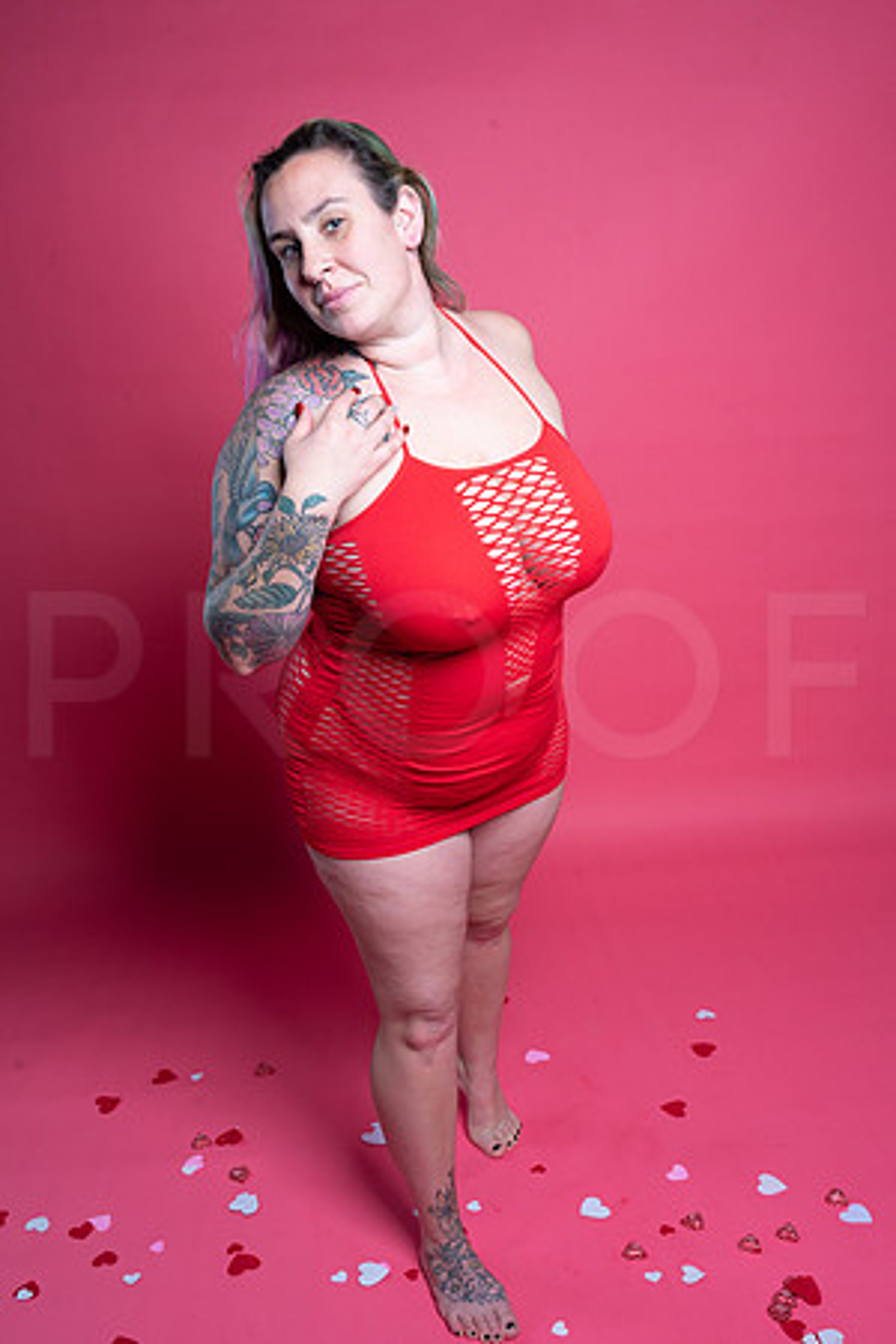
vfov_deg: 54.4
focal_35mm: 35
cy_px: 672
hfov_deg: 37.9
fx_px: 1307
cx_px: 448
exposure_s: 1/160
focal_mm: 35
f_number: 11
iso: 250
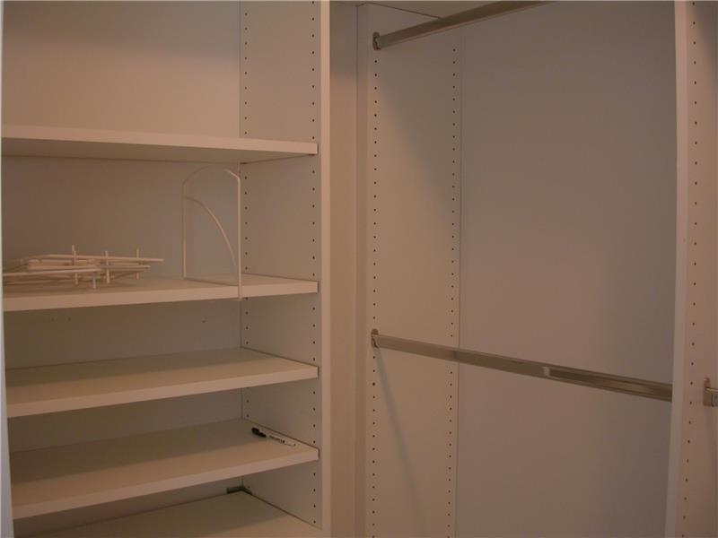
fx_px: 788
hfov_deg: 49.0
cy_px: 269
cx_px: 359
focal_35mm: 38
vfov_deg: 37.7
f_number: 2.8
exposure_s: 1/13.1
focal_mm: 5.8
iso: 50
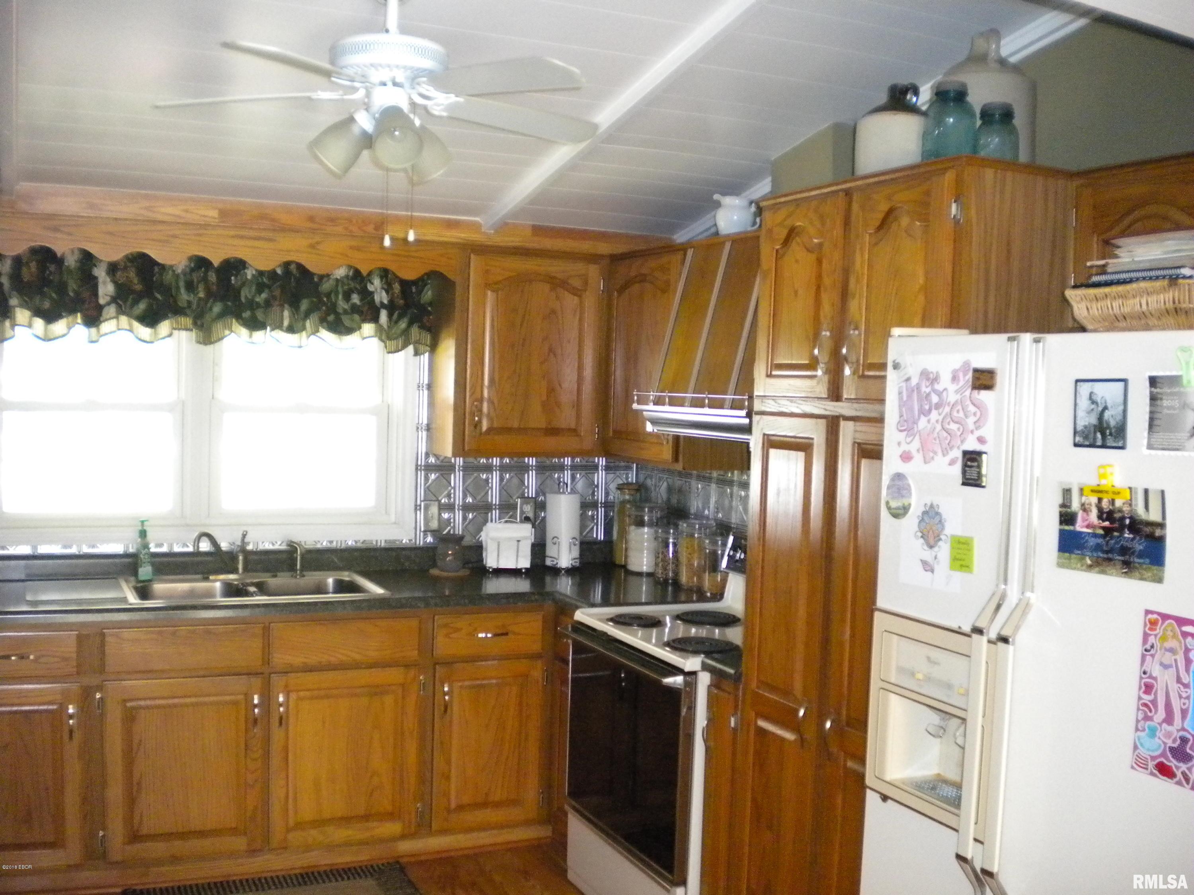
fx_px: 1207
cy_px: 448
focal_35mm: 35
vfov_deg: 40.7
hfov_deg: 52.6
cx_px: 597
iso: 800
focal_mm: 6.3
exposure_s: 1/42.2
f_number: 3.1
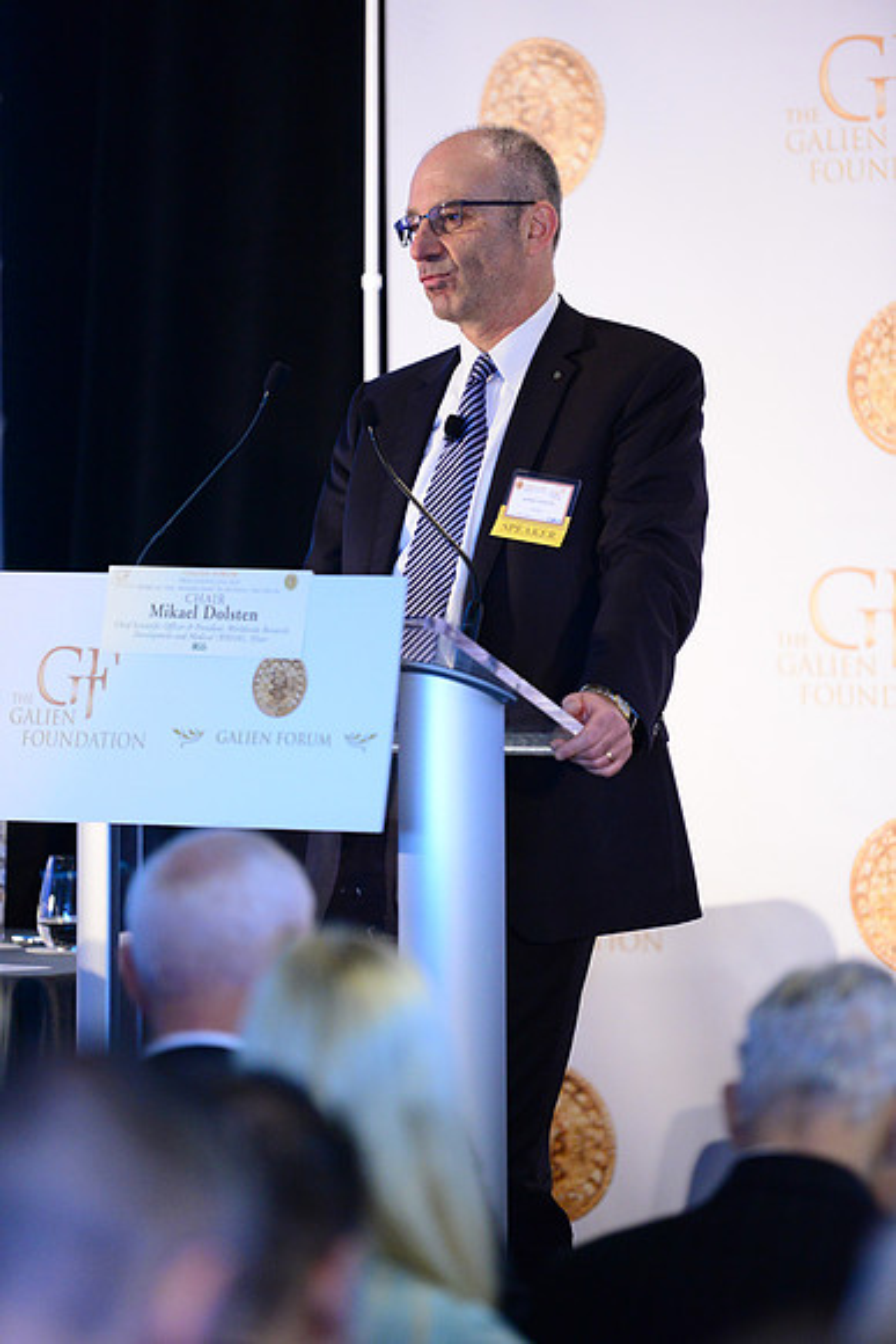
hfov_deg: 7.2
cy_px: 672
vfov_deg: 10.8
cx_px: 448
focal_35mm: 190
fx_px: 7089
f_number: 2.8
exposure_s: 1/125
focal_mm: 190
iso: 4000
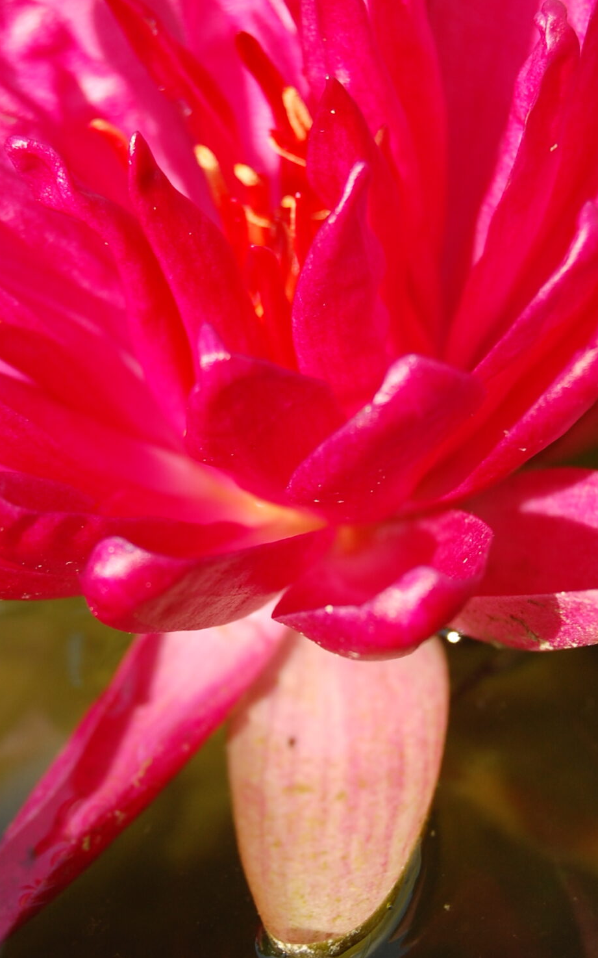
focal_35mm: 146
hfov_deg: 9.0
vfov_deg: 14.3
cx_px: 242
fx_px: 3805
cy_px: 528
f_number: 6.3
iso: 200
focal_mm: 55
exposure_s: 1/160
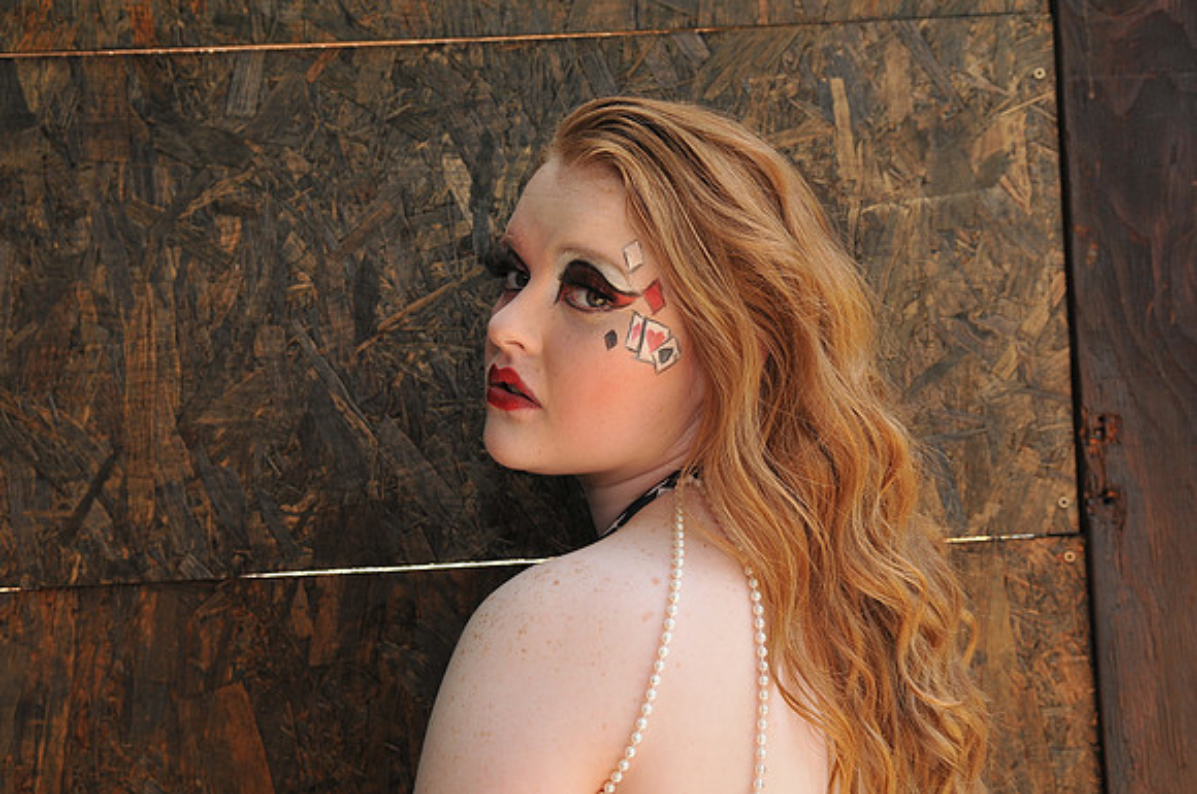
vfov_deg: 31.8
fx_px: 1395
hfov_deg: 46.5
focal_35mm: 42
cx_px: 598
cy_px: 397
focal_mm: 28
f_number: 4.5
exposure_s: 1/160
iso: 250
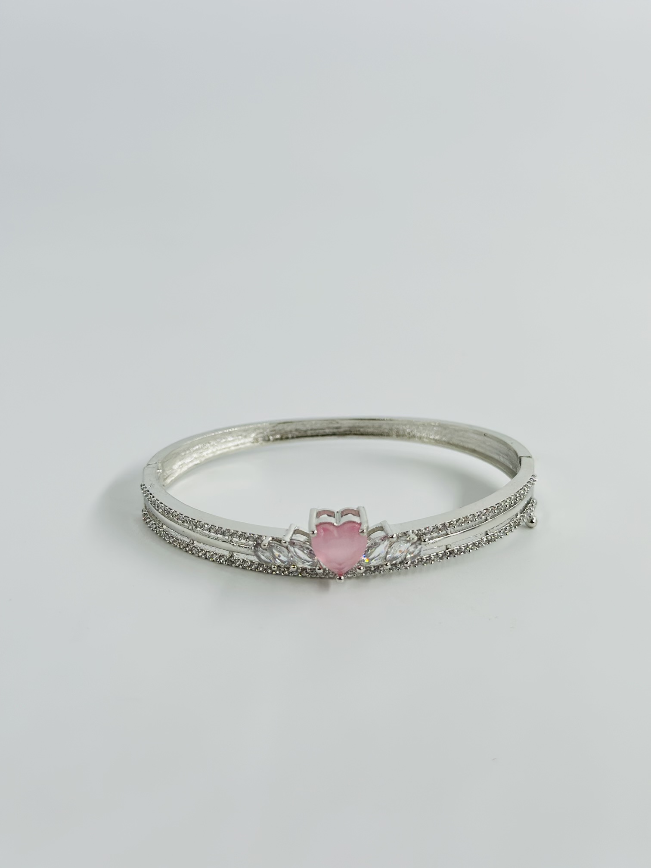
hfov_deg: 30.3
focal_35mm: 48
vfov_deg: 39.7
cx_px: 326
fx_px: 1204
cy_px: 434
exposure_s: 1/1414
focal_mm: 6.86
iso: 80
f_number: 1.78
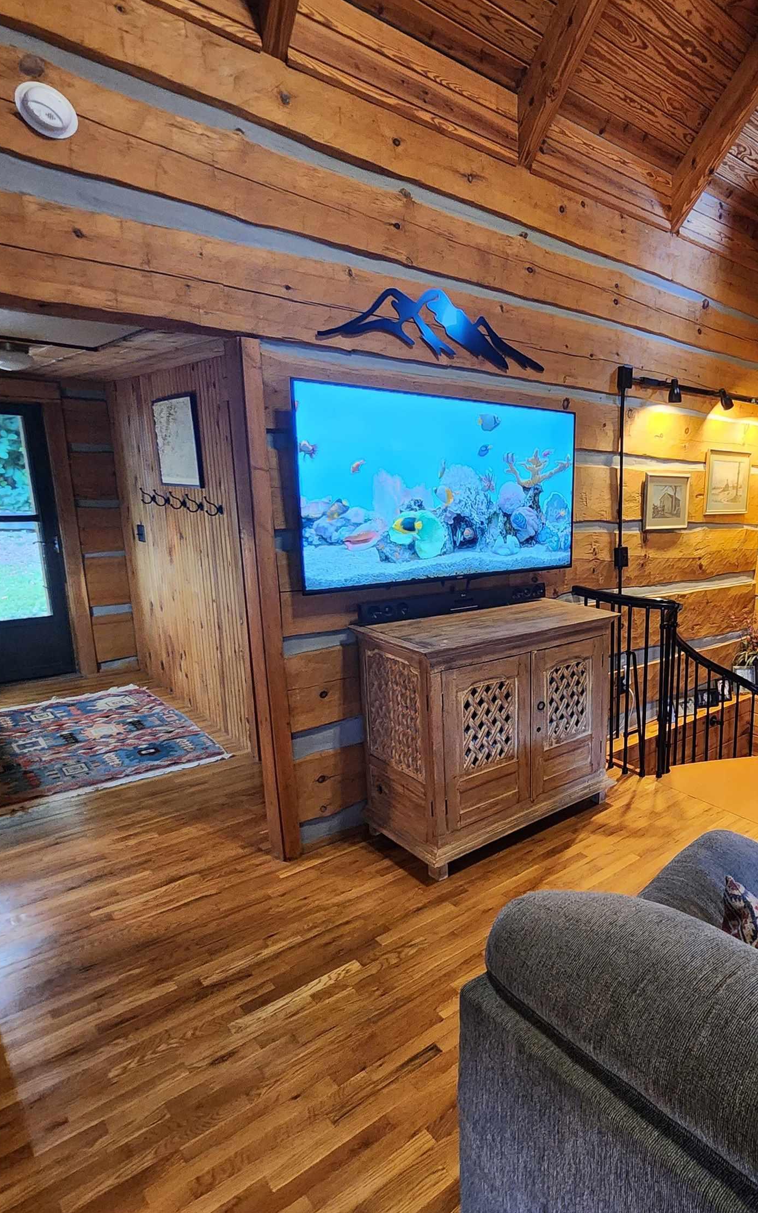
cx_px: 663
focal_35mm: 19
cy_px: 626
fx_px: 628
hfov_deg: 55.2
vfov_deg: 88.0
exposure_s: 1/30
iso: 640
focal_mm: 2.2
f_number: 2.2
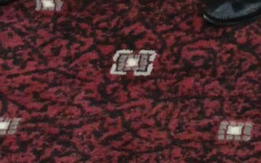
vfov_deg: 5.7
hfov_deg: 11.2
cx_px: 252
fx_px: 1323
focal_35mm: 186
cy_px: -562
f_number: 1.8
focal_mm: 5.56
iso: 925
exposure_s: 1/50
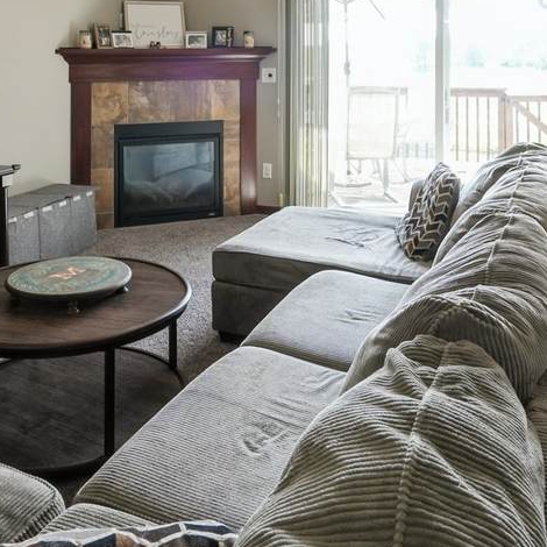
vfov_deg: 41.6
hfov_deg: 44.9
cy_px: 61
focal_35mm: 37
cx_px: 254
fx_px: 661
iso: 400
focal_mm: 16
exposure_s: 1/10
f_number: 10
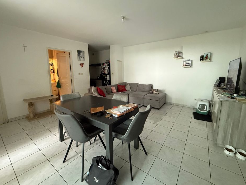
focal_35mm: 15
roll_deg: -0.3
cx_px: 126
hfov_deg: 98.1
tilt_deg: -7.9
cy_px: 86
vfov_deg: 81.6
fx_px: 107
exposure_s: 1/50
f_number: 2.2
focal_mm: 2.22
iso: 500
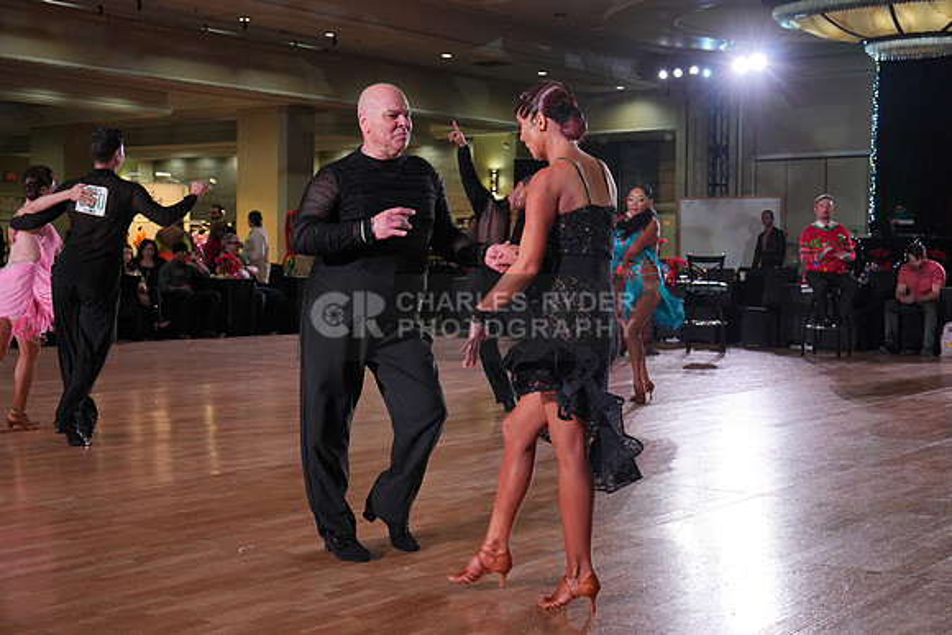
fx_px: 1349
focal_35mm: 51
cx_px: 476
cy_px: 318
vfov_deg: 26.5
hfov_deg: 38.9
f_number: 5.6
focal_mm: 51
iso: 1600
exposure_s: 1/400
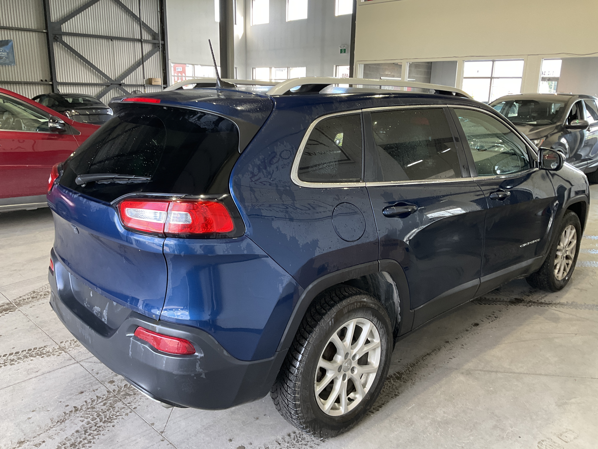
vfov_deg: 48.2
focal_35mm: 29
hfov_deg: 61.7
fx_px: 501
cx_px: 299
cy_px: 224
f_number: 1.8
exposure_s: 1/73
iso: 64
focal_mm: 3
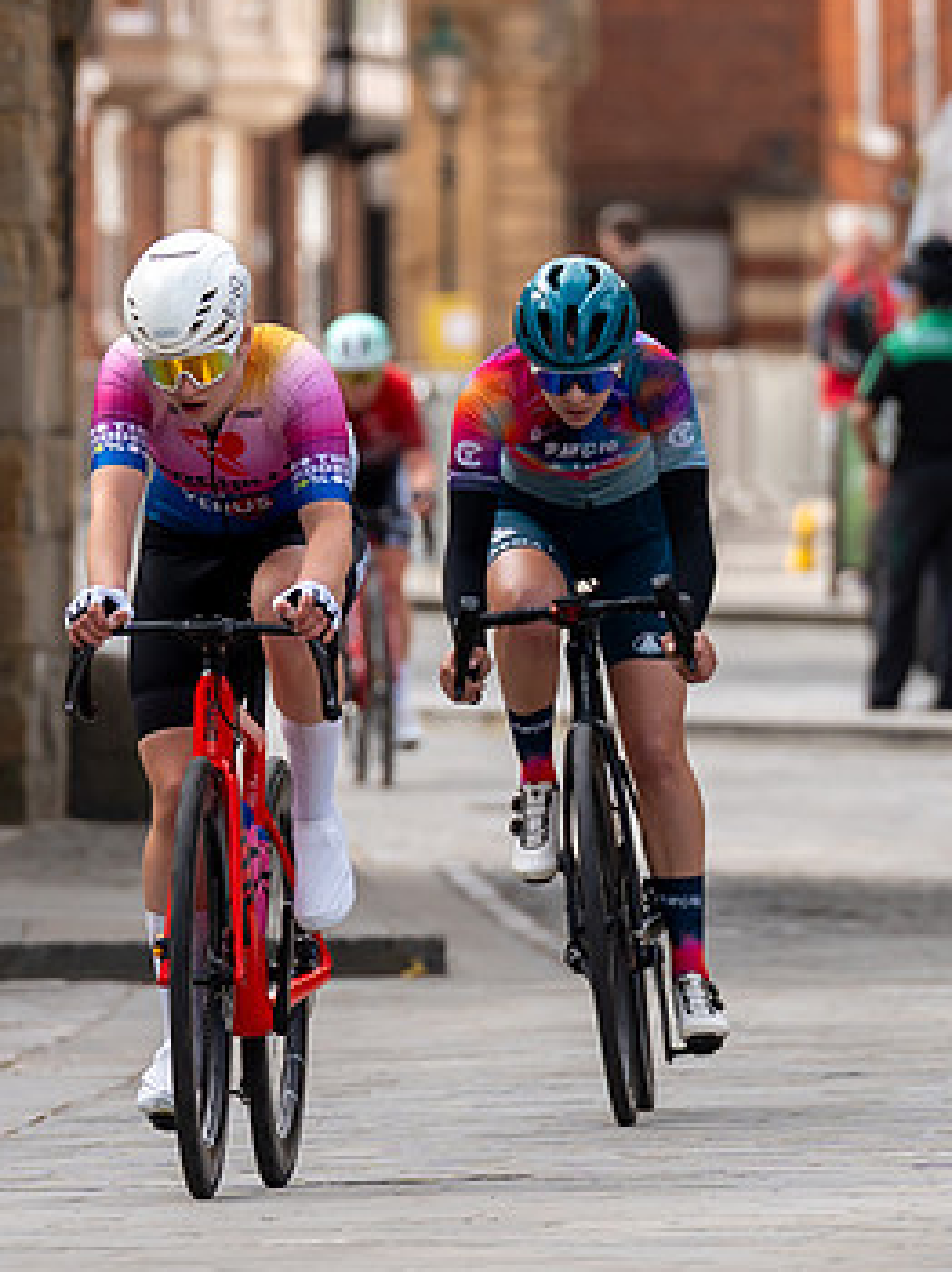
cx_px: 377
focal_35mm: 661
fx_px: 24268
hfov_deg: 2.2
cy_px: 323
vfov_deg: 3.0
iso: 250
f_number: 4
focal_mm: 200
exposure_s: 1/1000
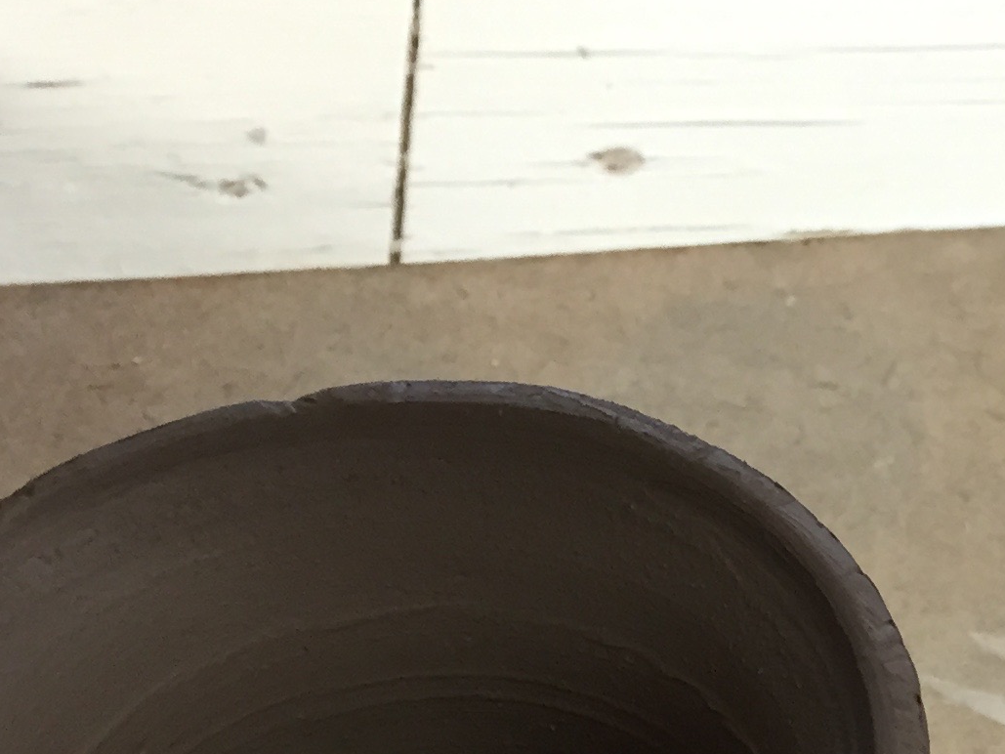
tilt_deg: -52.8
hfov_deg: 20.1
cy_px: 1128
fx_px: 2671
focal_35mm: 92
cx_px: 1170
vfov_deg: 14.9
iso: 100
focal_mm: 4.15
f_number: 2.2
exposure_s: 1/30
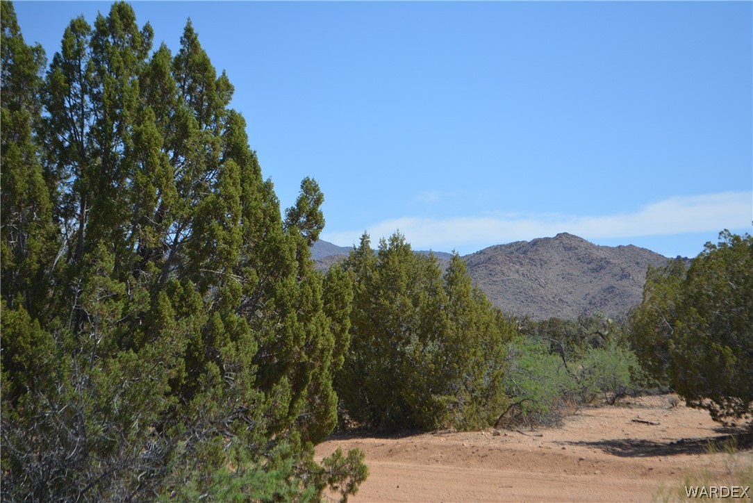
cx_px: 376
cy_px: 252
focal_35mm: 82
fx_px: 1726
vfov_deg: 16.6
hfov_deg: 24.6
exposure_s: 1/1600
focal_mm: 55
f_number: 6.3
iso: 400
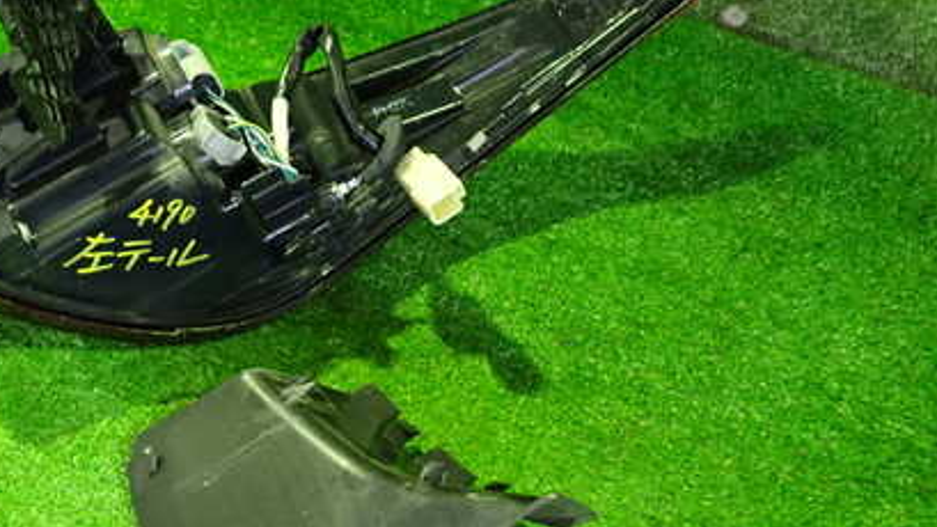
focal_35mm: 48
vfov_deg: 24.9
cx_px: 286
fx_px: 1193
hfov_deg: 42.1
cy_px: 257
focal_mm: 5.4
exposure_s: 1/15
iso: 800
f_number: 2.3
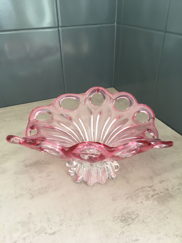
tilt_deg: -31.8
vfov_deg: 61.7
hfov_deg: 48.2
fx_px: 203
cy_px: 122
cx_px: 91
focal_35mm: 29
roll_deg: +1.9
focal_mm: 4.15
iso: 32
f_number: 2.2
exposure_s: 1/33
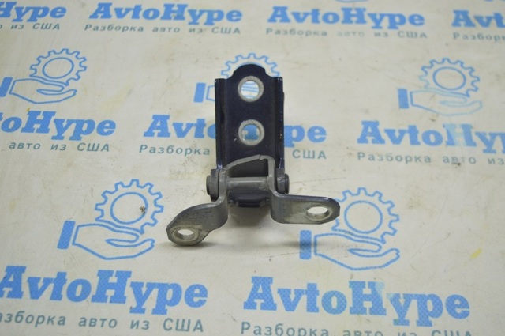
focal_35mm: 44
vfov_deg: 30.8
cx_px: 252
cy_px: 168
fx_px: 609
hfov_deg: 45.0
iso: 400
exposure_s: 1/50
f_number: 4.2
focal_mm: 29
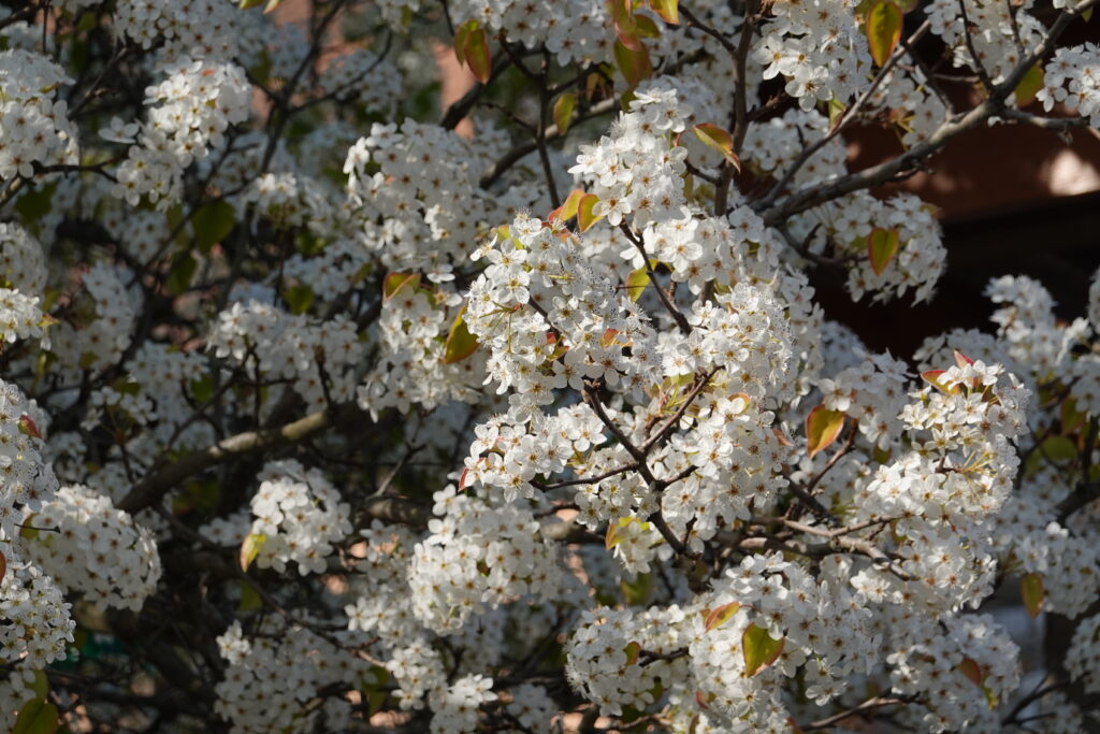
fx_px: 4584
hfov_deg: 13.7
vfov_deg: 9.2
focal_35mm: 150
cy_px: 367
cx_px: 550
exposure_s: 1/500
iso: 100
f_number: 4.5
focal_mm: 54.62
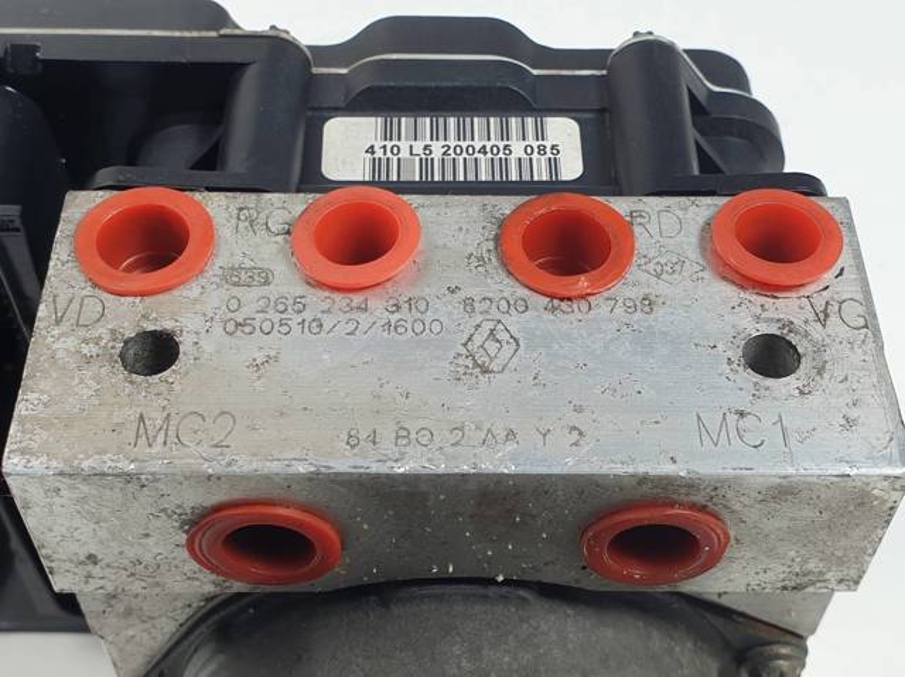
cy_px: 338
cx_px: 452
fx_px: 679
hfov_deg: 67.3
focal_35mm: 26
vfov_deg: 53.0
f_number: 2.4
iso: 50
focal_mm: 4.3
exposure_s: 1/122
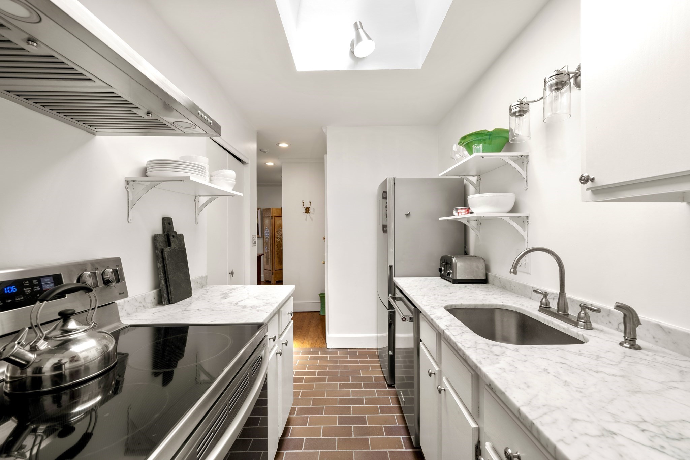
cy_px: 230
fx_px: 268
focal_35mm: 14
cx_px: 345
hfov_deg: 104.3
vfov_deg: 81.2
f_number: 9
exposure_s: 1/5
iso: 250
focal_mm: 14
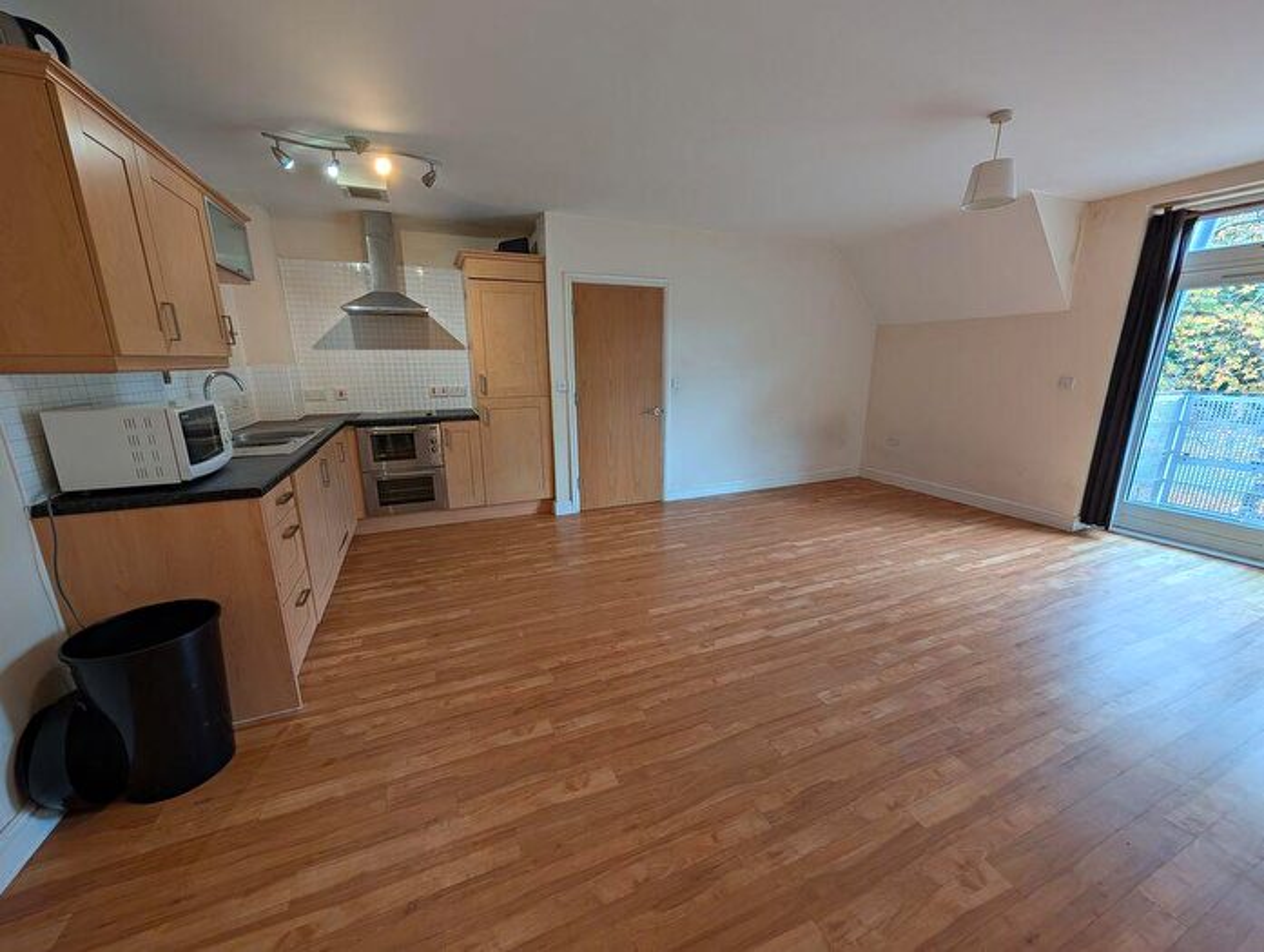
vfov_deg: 94.7
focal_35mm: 12
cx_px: 632
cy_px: 476
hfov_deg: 110.4
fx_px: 439
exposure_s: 1/100
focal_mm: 2.02
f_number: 1.7
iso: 59
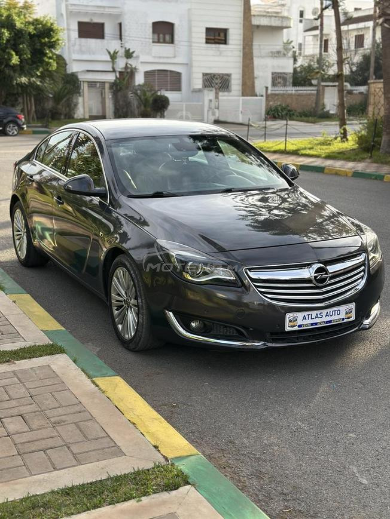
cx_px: 195
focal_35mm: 48
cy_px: 260
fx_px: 721
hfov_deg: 30.3
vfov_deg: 39.7
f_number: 1.78
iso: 80
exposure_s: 1/990
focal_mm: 6.86
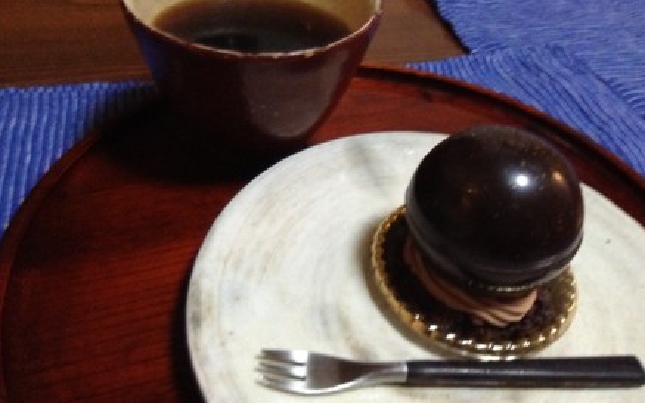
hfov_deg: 54.0
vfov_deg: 35.3
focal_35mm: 36
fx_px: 633
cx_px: 320
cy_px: 174
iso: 500
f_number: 2.4
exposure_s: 1/15
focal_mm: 3.3
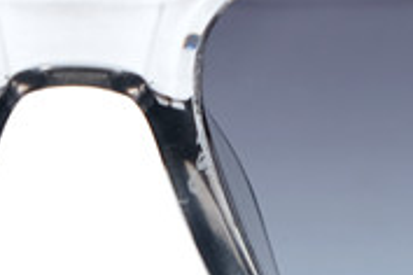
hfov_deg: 6.0
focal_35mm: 344
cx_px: 75
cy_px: 103
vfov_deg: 4.0
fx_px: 3946
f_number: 5.6
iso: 160
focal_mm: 40.7
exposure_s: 1/140
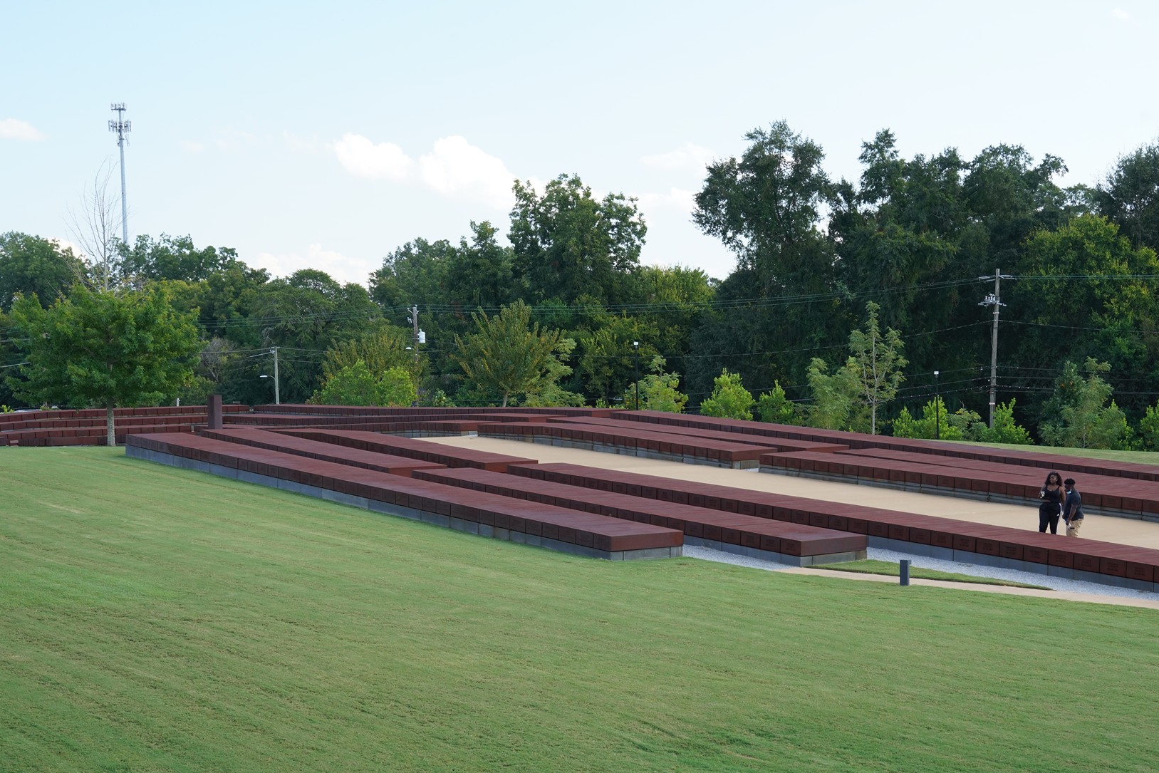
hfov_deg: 33.9
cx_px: 677
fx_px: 1900
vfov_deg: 23.0
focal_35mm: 59
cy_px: 469
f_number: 10
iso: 800
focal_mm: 48
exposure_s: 1/100
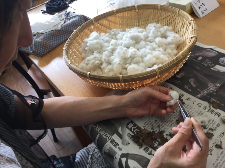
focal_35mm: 29
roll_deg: +12.4
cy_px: 84
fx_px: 188
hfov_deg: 61.7
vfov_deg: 48.2
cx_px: 112
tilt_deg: -44.4
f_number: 2.2
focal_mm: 4.15
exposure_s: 1/50
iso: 32
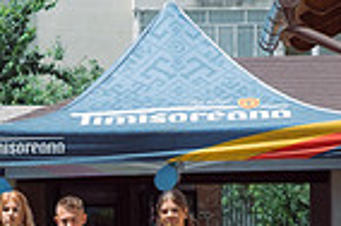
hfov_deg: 7.0
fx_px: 2788
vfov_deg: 4.6
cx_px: 42
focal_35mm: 295
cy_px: 275
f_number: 3.5
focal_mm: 66
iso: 160
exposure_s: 1/1250
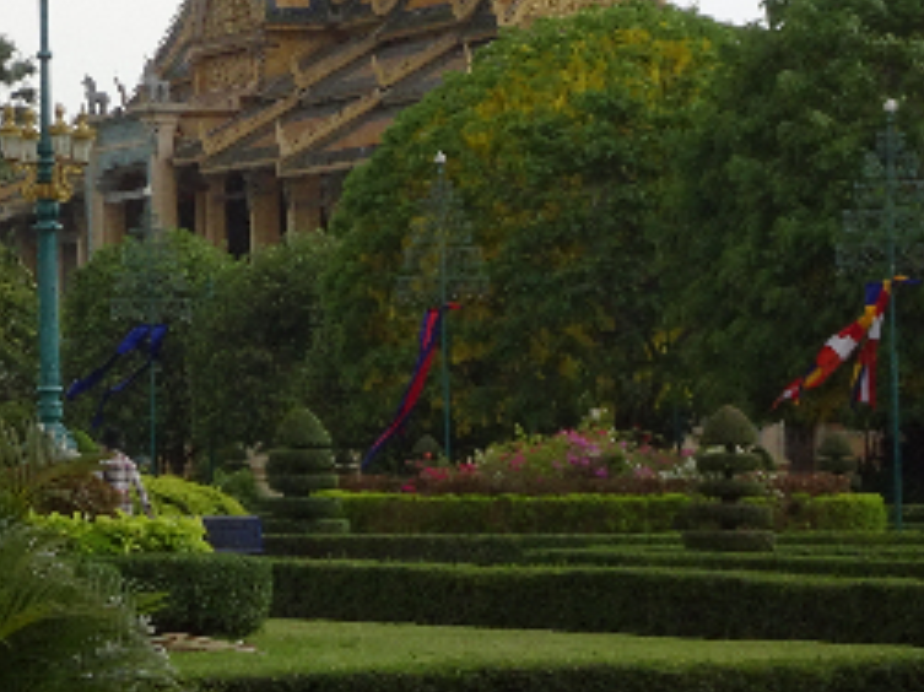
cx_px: -379
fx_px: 4589
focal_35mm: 172
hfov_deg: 11.1
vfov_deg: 8.6
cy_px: 85
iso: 80
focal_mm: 9.18
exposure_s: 1/100
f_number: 4.5
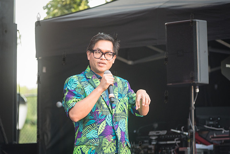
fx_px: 1483
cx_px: 115
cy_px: 77
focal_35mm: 232
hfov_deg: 8.9
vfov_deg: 5.9
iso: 1000
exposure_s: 1/500
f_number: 5
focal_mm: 200
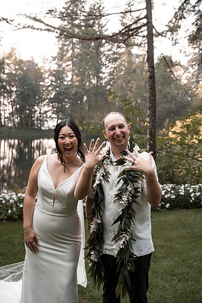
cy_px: 152
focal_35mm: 38
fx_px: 320
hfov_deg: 35.1
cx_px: 101
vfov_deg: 50.7
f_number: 3.5
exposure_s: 1/320
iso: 200
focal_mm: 38
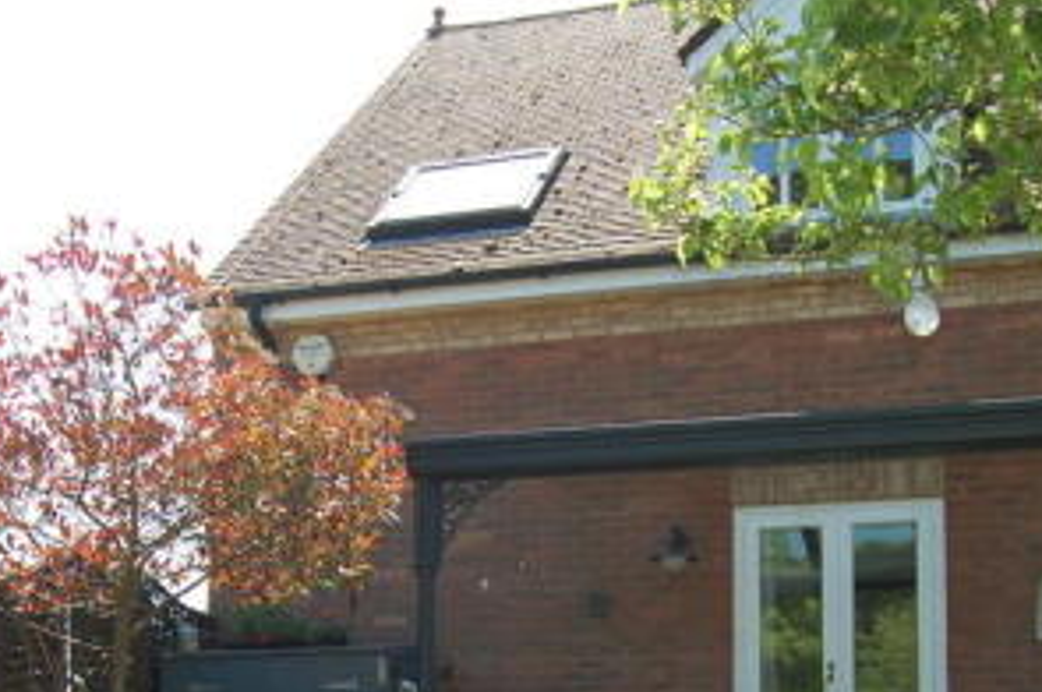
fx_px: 1735
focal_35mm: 60
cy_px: 653
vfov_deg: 21.9
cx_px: 374
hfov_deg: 33.2
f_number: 5.6
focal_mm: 18
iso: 360
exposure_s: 1/500
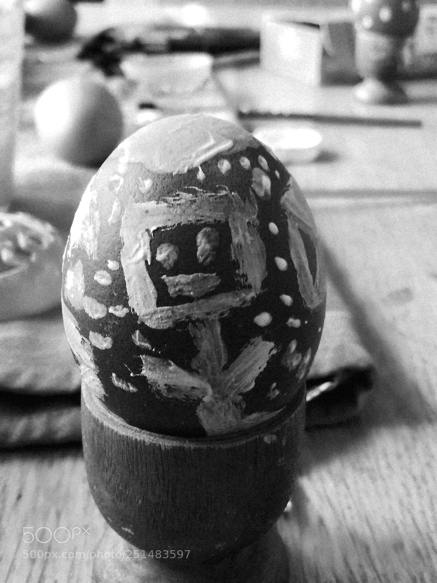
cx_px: 218
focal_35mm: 41
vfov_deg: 45.8
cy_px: 292
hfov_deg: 35.1
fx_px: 690
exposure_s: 1/25
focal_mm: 3.79
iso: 500
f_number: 2
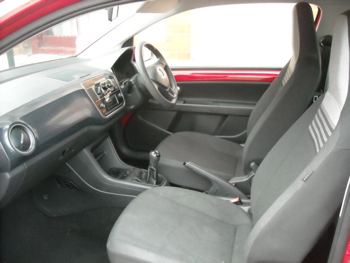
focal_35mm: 35
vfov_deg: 40.7
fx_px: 354
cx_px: 175
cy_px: 132
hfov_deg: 52.6
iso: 800
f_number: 2.8
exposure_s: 1/184
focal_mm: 5.7
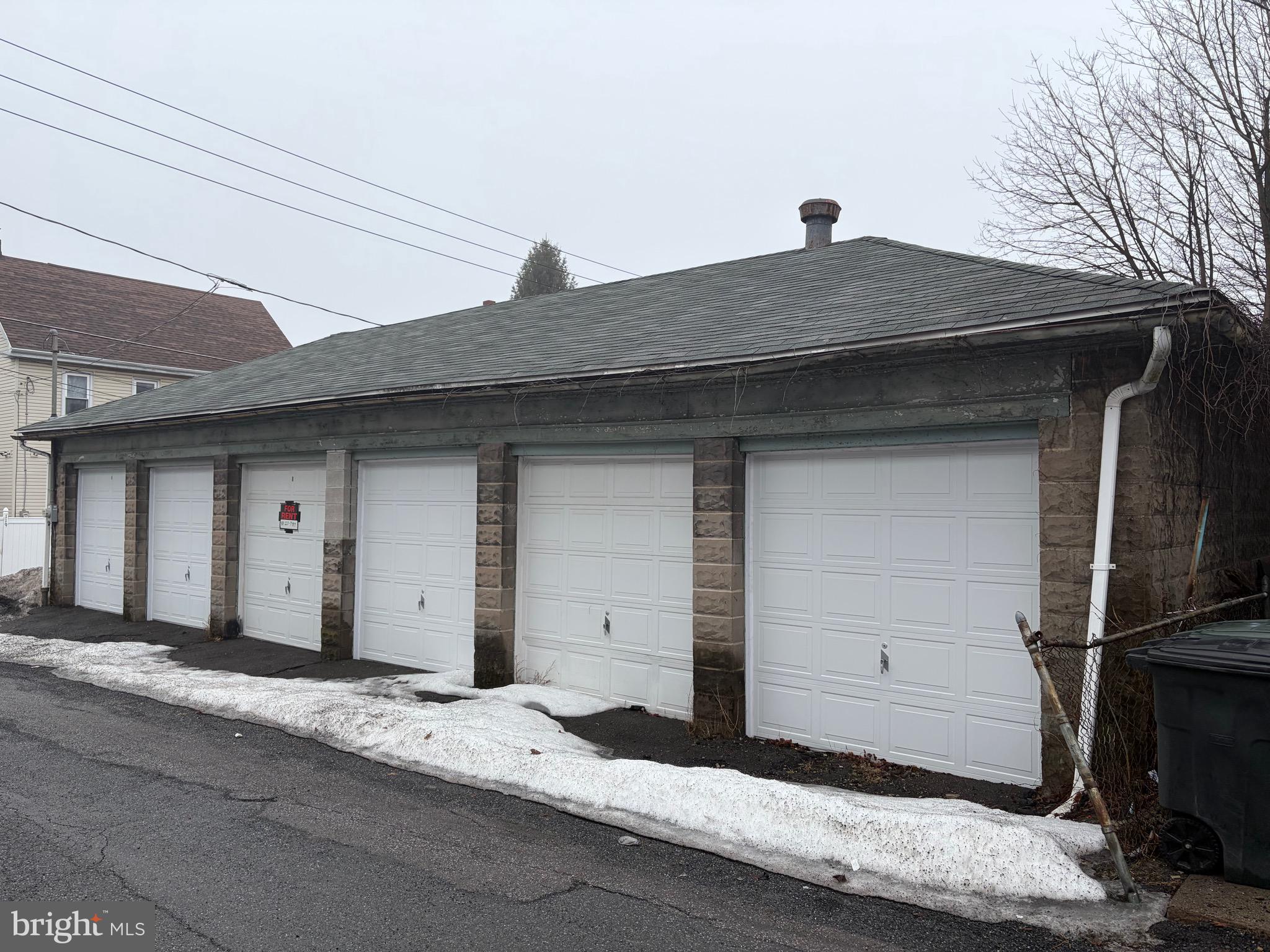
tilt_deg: +1.7
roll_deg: -0.2
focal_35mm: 26
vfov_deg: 53.1
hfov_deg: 67.3
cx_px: 635
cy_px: 476
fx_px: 954
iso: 50
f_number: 1.6
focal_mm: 5.96
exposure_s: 1/1048
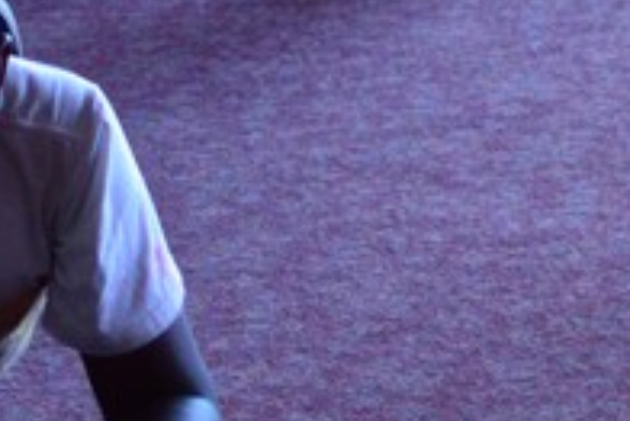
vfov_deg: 4.9
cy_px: -554
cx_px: 1254
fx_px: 4791
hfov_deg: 7.2
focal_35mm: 274
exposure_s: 1/320
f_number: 1.8
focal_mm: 35
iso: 800
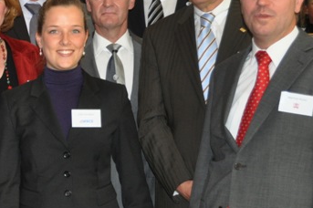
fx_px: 973
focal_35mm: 112
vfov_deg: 12.2
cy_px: 83
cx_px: -16
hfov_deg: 17.7
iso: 800
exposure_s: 1/60
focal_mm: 32
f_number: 4.8
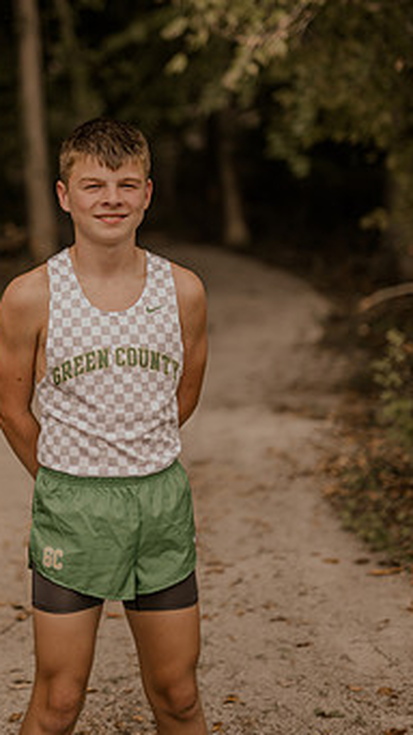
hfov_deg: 17.4
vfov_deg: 30.5
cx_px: 103
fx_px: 1345
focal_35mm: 69
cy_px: 277
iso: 64
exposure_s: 1/1250
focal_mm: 50
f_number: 1.4
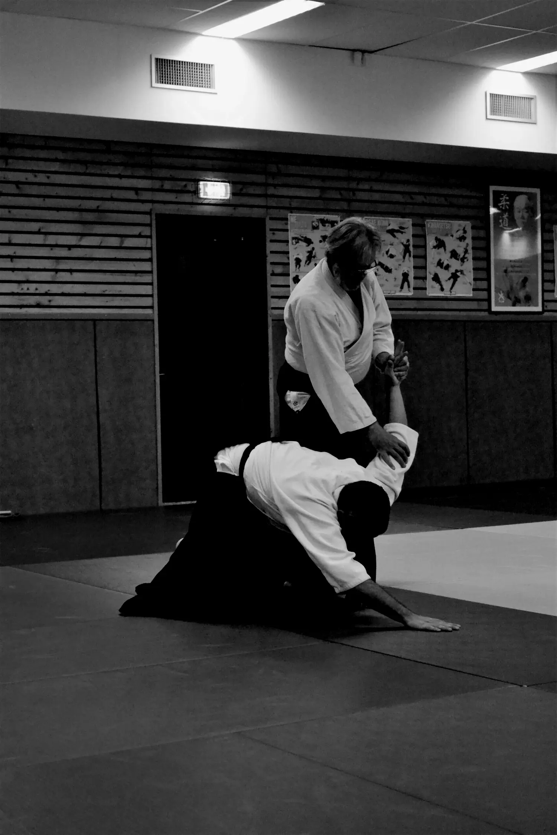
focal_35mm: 66
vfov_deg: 30.5
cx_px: 278
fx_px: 1532
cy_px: 418
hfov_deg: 20.6
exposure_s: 1/250
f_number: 5.3
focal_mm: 44
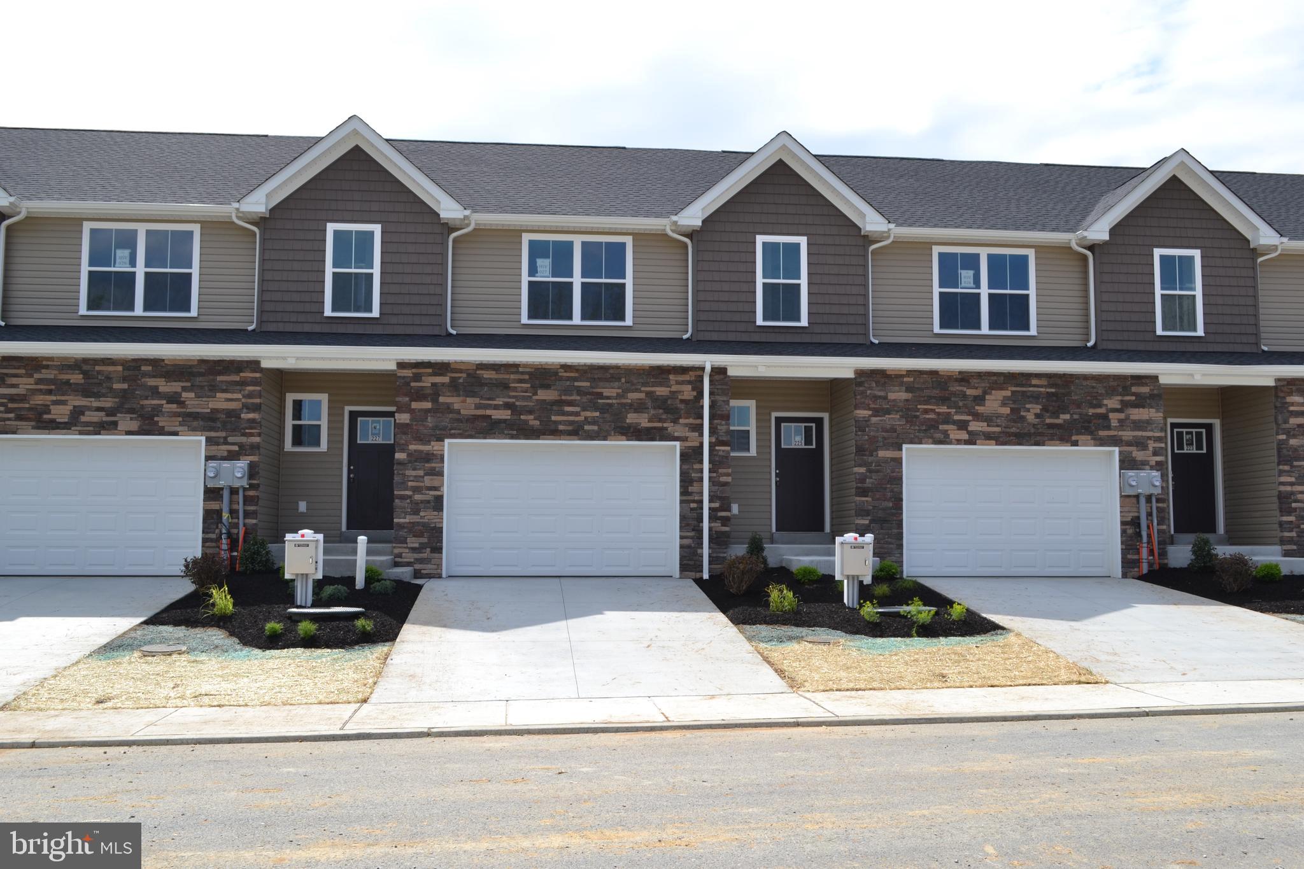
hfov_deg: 57.2
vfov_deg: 40.0
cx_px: 652
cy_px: 434
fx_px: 1195
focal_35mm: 33
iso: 200
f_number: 8
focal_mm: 22
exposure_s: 1/400
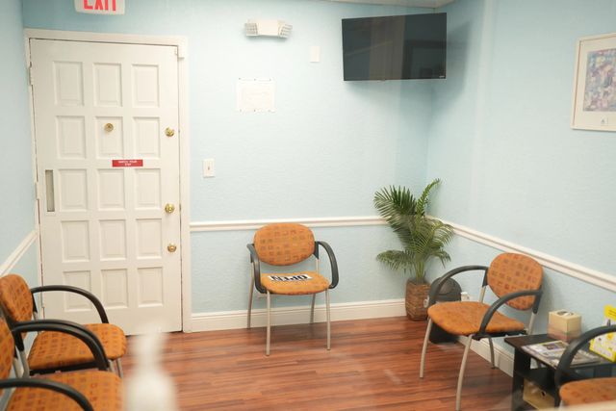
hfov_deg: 54.4
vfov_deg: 37.9
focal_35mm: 35
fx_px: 599
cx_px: 308
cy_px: 206
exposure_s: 1/125
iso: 250
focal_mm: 35
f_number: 1.8
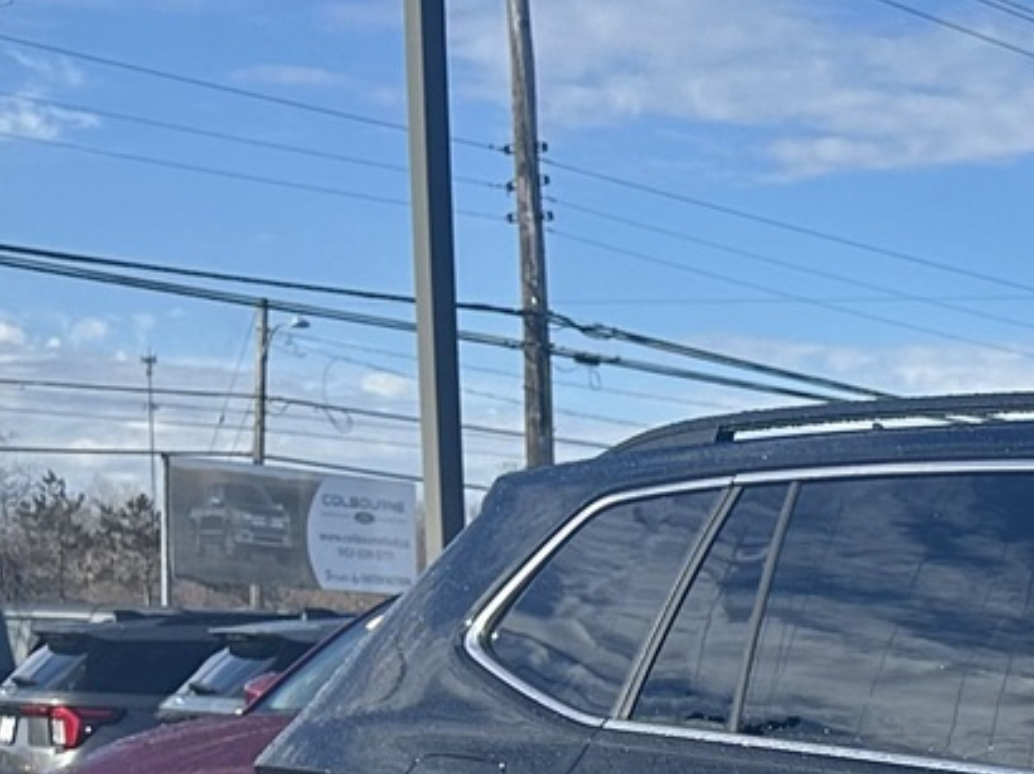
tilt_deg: -7.3
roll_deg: +0.2
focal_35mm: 120
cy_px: 1162
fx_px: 3582
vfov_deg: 11.8
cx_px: 1634
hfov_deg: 15.0
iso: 80
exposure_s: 1/3597
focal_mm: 6.86
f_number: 1.78
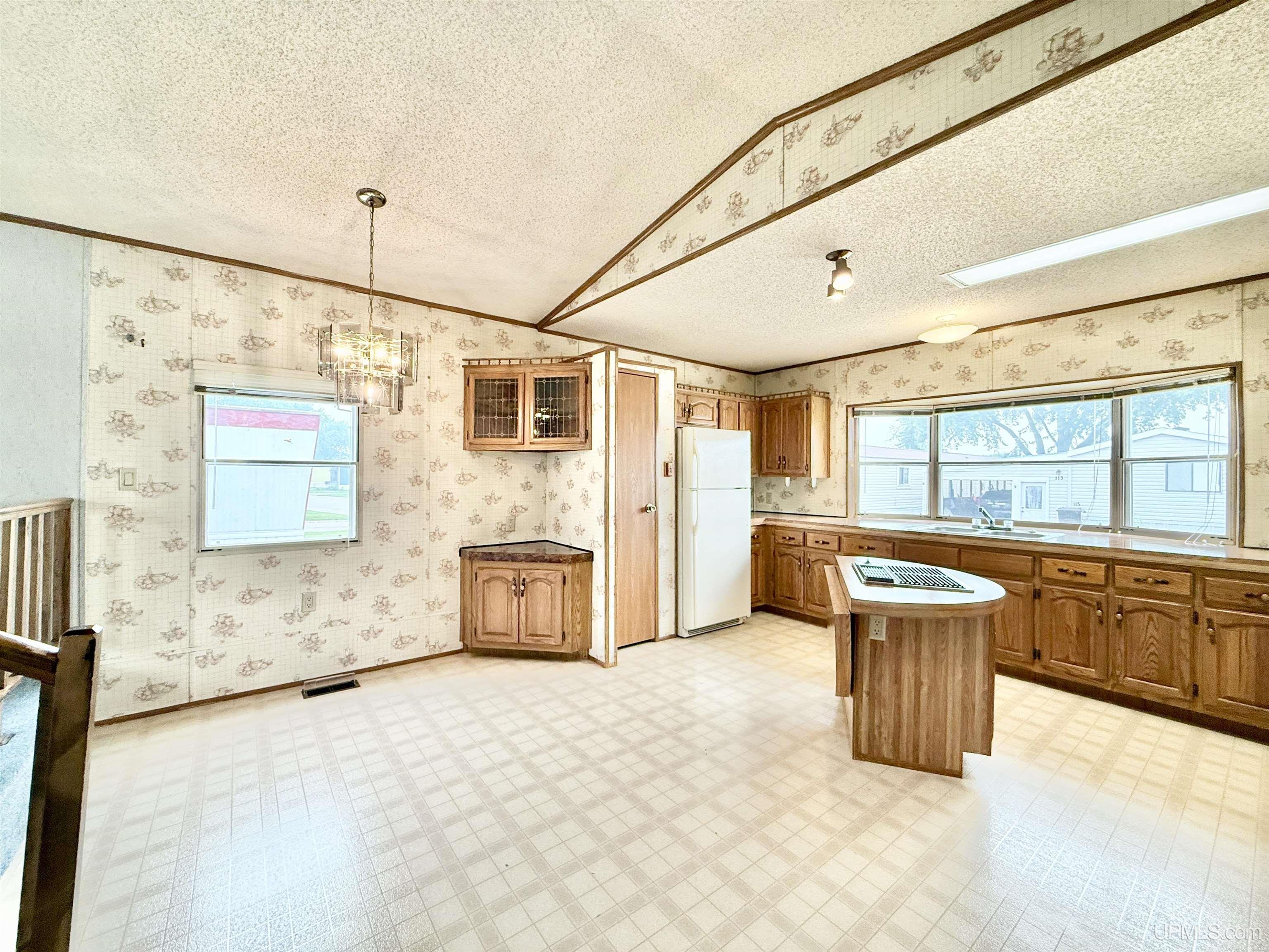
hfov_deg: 102.1
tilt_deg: +0.3
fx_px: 513
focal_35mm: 14
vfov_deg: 85.7
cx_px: 634
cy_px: 476
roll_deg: -0.9
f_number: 2.2
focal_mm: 2.22
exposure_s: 1/120
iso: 250
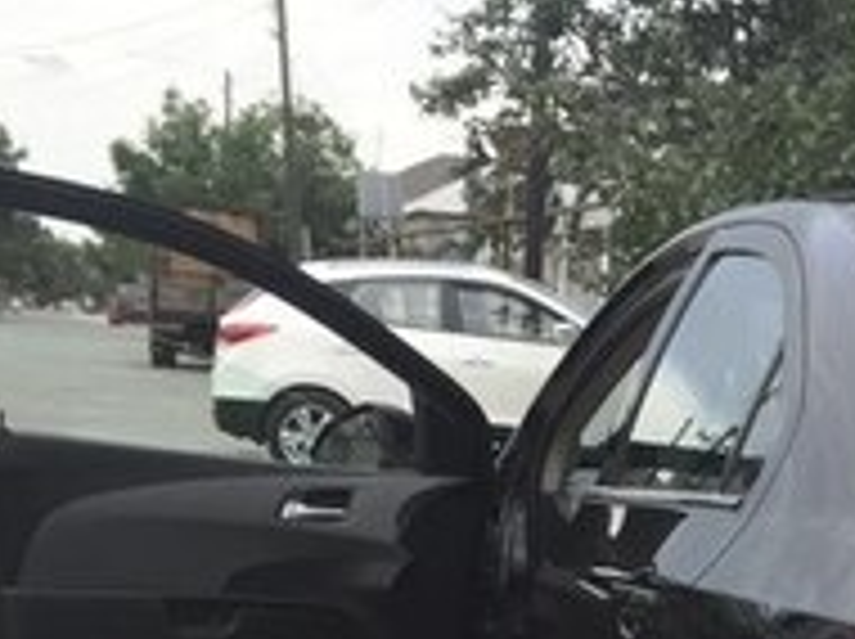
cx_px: 1035
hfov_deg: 18.4
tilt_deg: -14.7
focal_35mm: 101
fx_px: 2492
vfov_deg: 13.5
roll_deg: -2.4
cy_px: 1033
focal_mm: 4.15
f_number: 2.2
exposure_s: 1/100
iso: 50
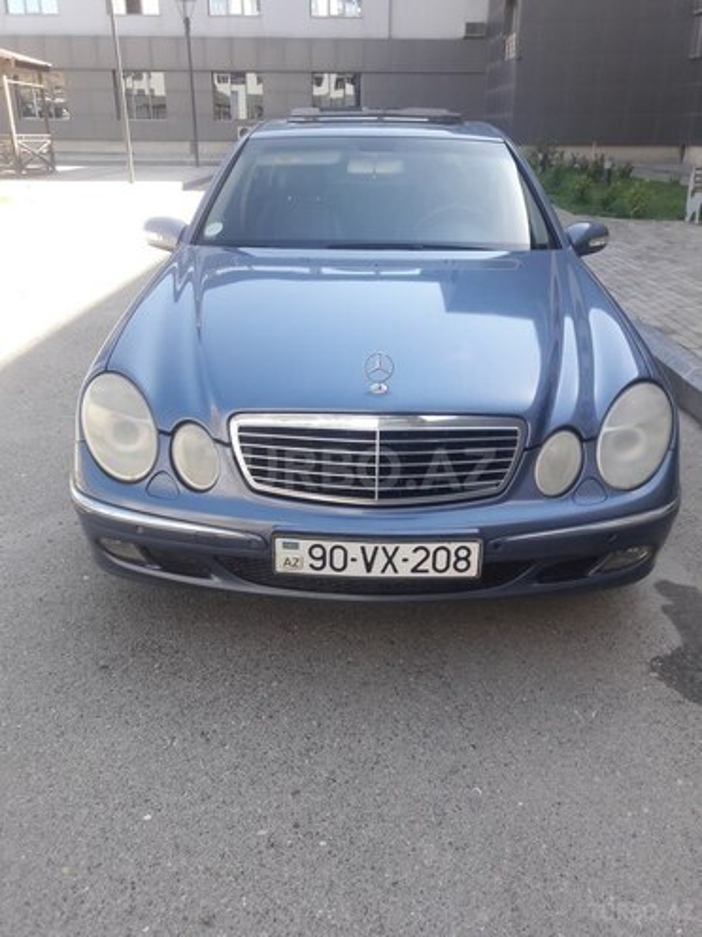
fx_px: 757
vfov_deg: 63.4
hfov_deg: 49.7
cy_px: 468
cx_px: 351
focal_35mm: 28
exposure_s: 1/216
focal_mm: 3.7
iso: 40
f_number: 1.9
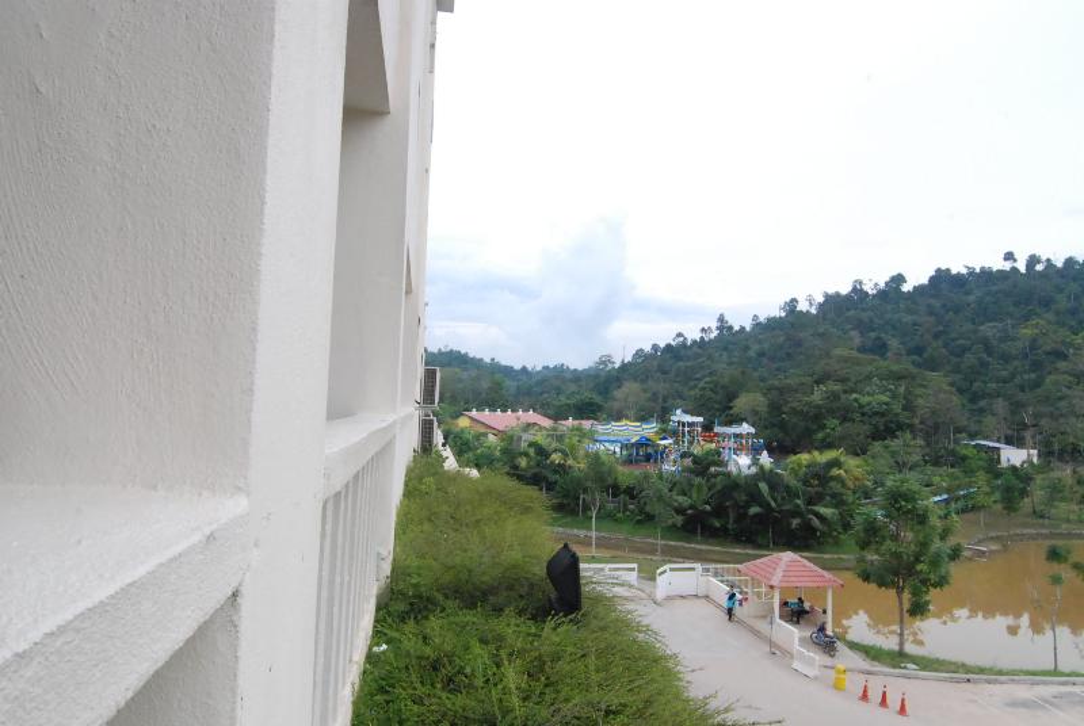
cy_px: 363
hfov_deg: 77.2
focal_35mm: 22
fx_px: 678
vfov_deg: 56.3
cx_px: 542
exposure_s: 1/15
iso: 1600
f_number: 20
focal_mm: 15
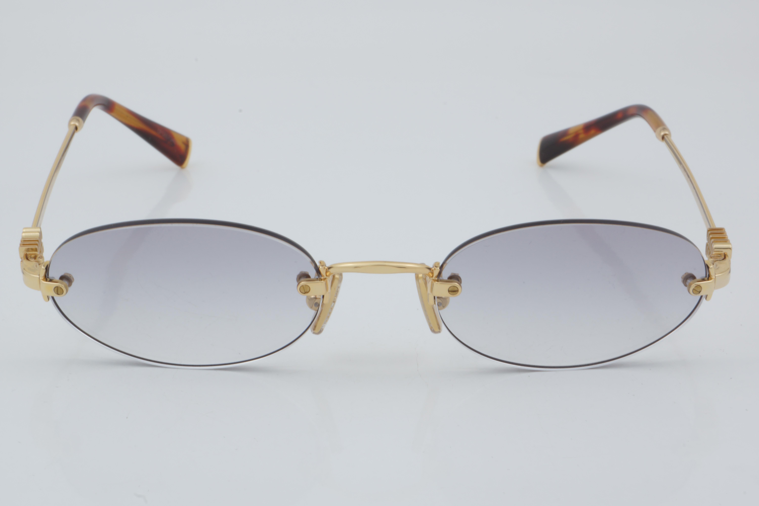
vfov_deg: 16.6
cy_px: 253
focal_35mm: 82
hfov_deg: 24.6
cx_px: 380
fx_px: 1739
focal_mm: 55
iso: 100
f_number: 32
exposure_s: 1/4
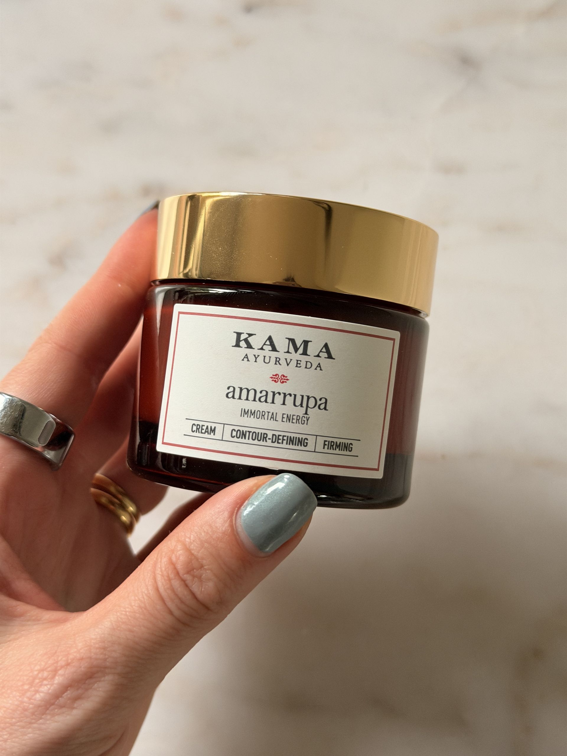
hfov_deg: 30.3
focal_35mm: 48
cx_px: 284
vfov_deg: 39.7
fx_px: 1048
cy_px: 378
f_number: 1.78
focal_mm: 6.76
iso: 250
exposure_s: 1/60
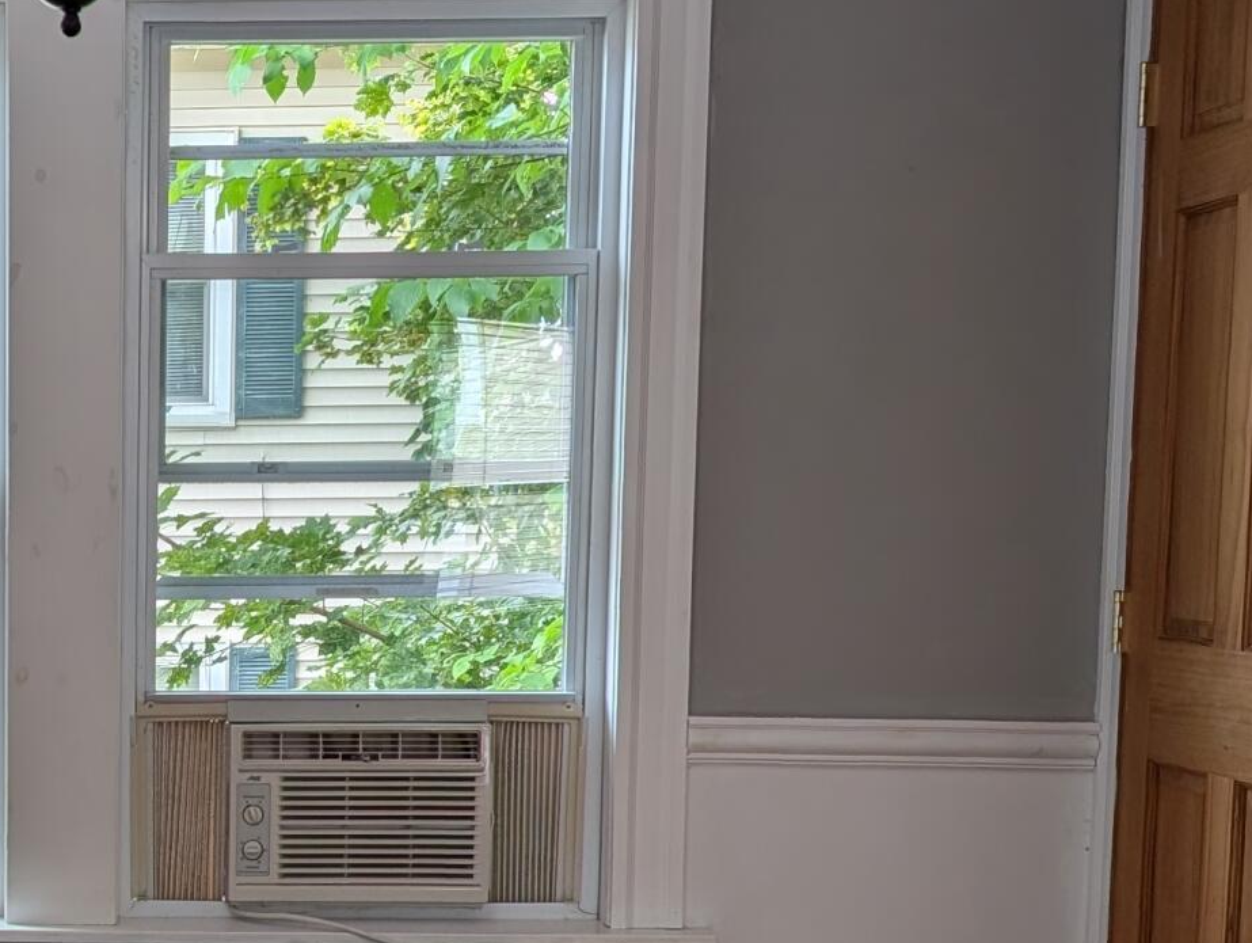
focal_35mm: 78
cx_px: -73
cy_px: 898
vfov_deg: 18.5
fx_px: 2825
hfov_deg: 23.6
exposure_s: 1/440
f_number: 1.68
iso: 22
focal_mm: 6.9
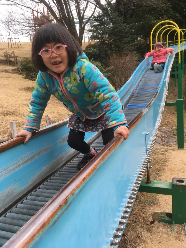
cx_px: 93
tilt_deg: -12.4
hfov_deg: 48.2
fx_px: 208
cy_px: 124
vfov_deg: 61.7
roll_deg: +6.0
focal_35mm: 29
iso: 25
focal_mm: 4.15
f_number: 2.2
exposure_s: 1/370
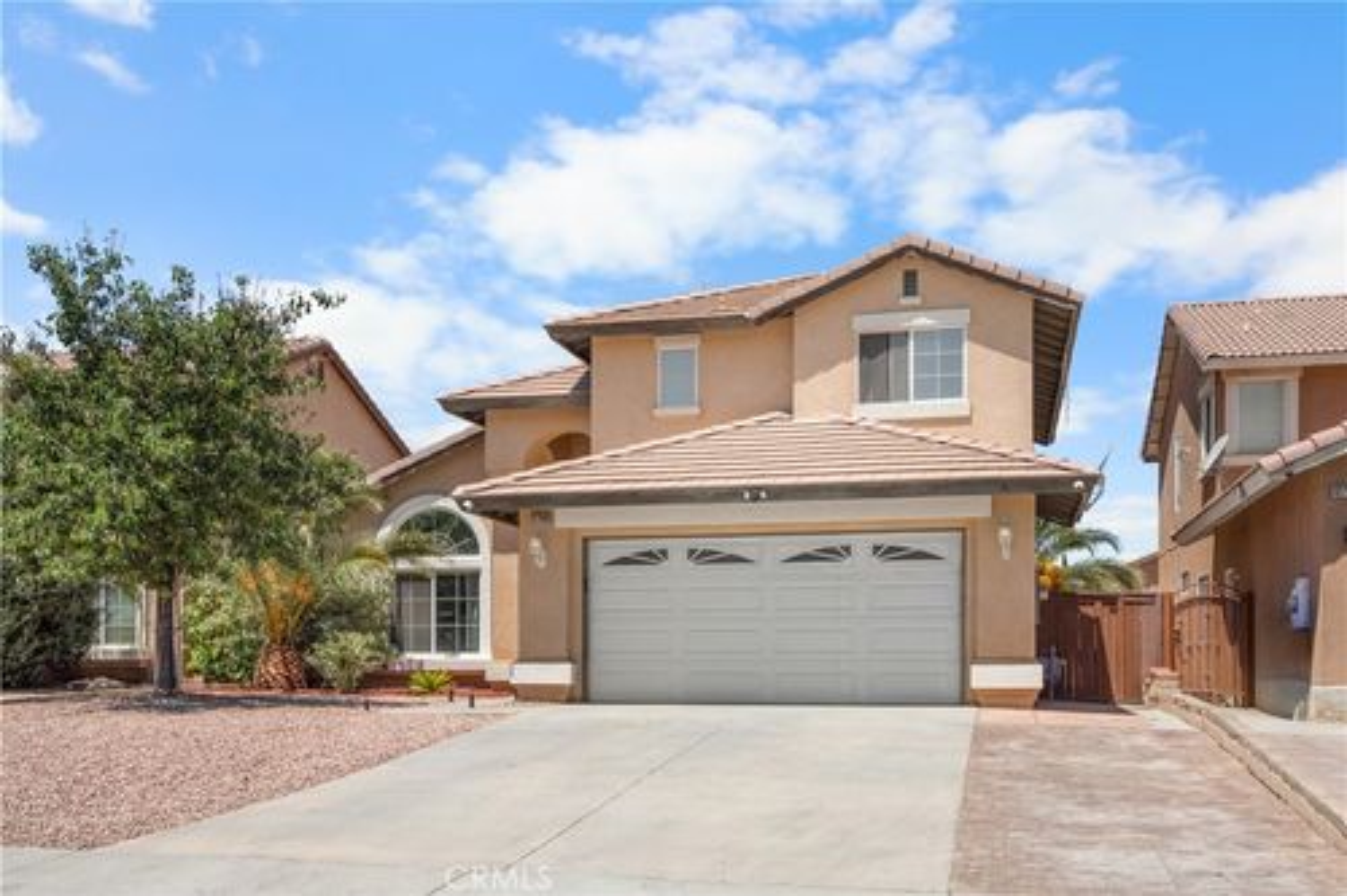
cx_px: 674
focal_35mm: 35
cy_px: 448
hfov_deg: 54.5
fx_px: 1309
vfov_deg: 37.8
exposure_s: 1/80
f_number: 9
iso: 100
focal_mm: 35
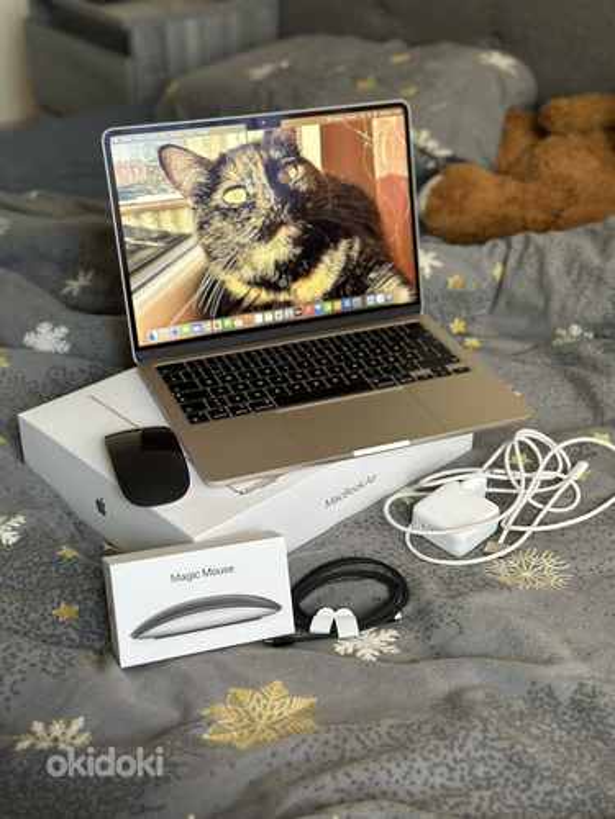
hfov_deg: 30.3
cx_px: 308
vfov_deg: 39.7
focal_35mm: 48
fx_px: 1137
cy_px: 410
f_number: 1.78
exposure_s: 1/60
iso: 200
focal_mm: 6.86
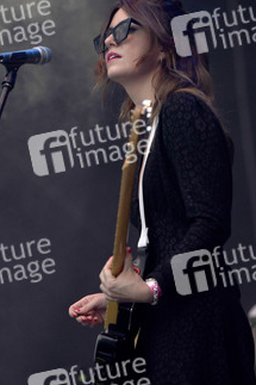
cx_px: 124
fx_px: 2317
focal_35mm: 217
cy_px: 207
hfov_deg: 6.3
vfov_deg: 9.5
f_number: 3.5
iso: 800
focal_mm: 175
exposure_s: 1/400
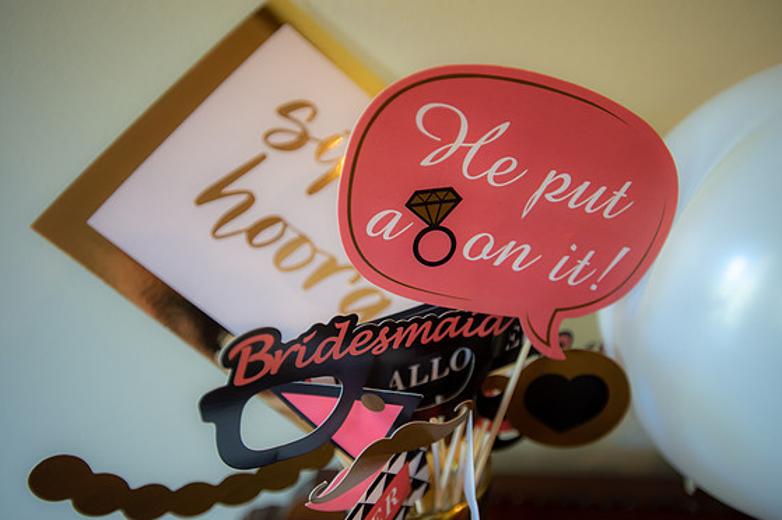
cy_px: 264
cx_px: 389
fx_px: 586
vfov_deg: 47.9
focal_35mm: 27
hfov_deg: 67.4
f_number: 2.8
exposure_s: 1/40
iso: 500
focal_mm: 26
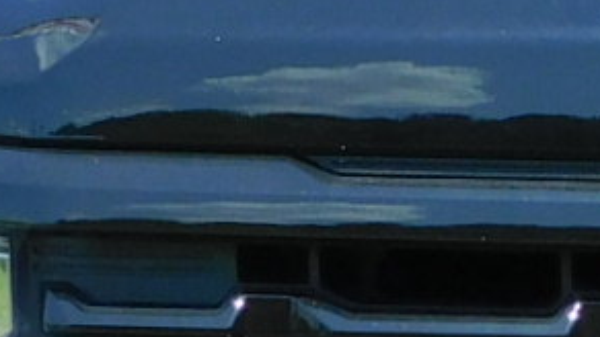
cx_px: 1122
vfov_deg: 3.2
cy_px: 610
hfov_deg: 5.6
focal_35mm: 381
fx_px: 6059
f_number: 4
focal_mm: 8.1
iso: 125
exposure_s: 1/640
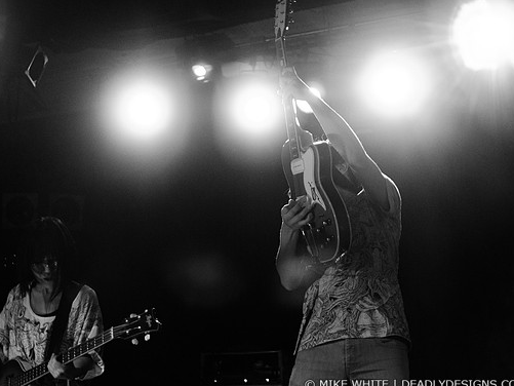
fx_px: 743
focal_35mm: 50
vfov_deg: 29.1
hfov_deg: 38.1
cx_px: 234
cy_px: 196
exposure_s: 1/200
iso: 1250
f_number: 1.6
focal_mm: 30
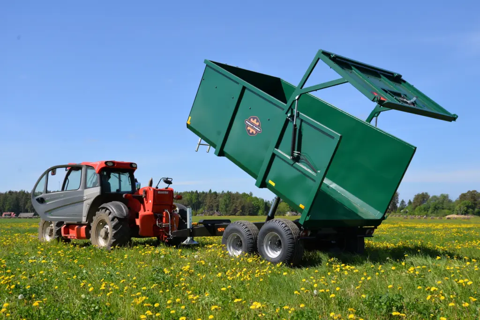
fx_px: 533
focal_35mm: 40
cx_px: 240
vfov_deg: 33.4
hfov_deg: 48.5
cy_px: 160
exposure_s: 1/250
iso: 100
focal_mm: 40
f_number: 8
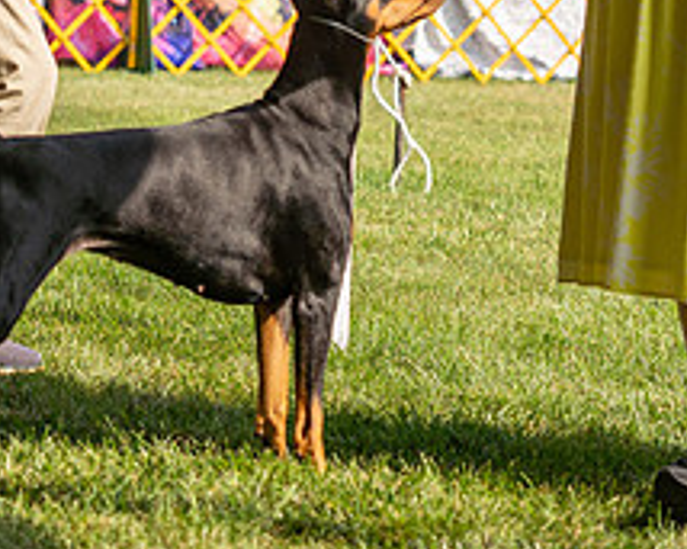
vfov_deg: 8.6
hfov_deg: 10.8
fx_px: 3618
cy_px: -43
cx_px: 231
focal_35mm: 178
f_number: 3.5
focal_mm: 70
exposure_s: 1/1600
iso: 200
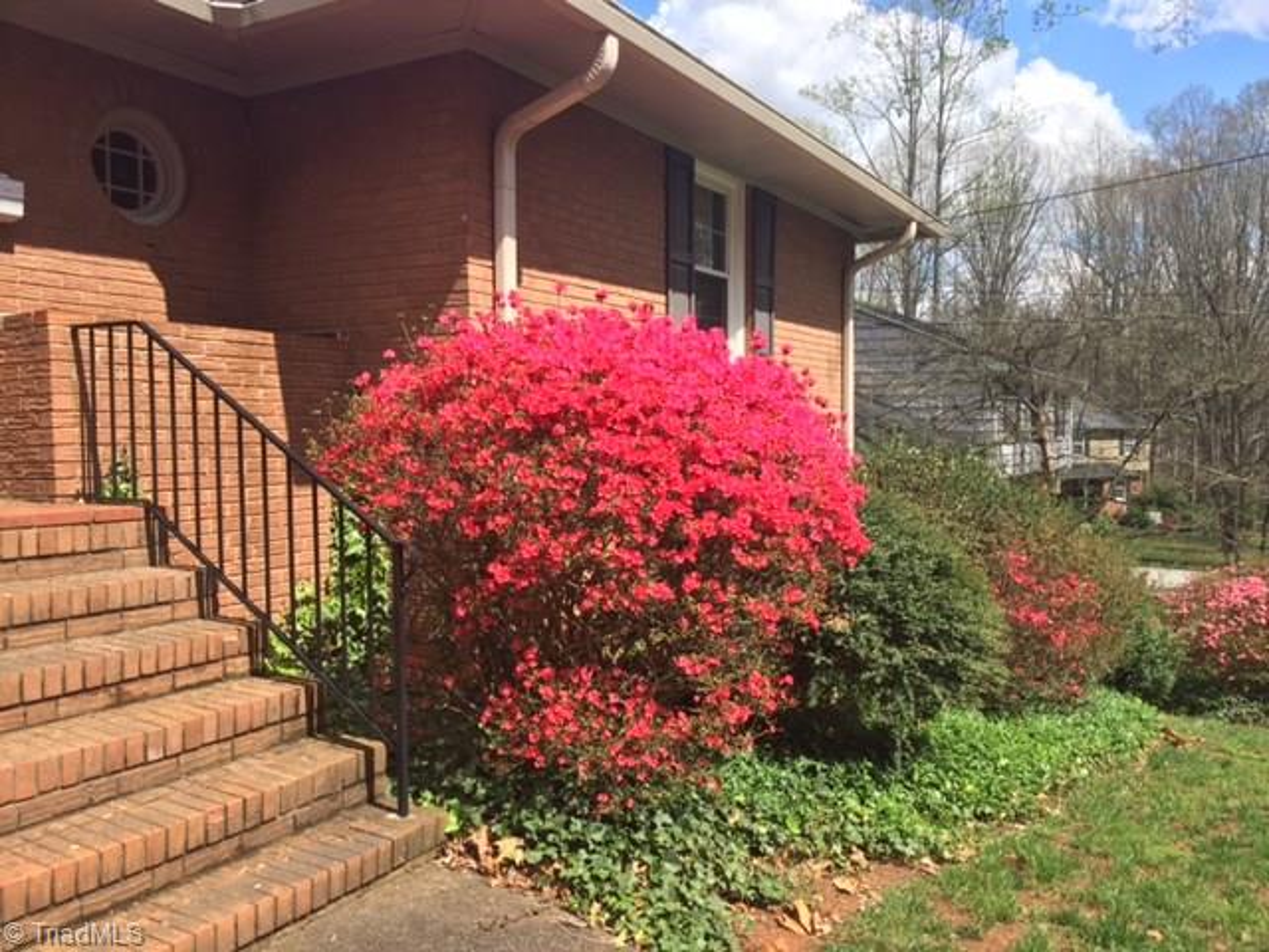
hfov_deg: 61.7
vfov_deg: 48.2
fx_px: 1063
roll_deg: +0.3
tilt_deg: -2.2
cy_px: 476
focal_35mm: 29
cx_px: 634
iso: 32
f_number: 2.2
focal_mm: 4.15
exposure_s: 1/1199
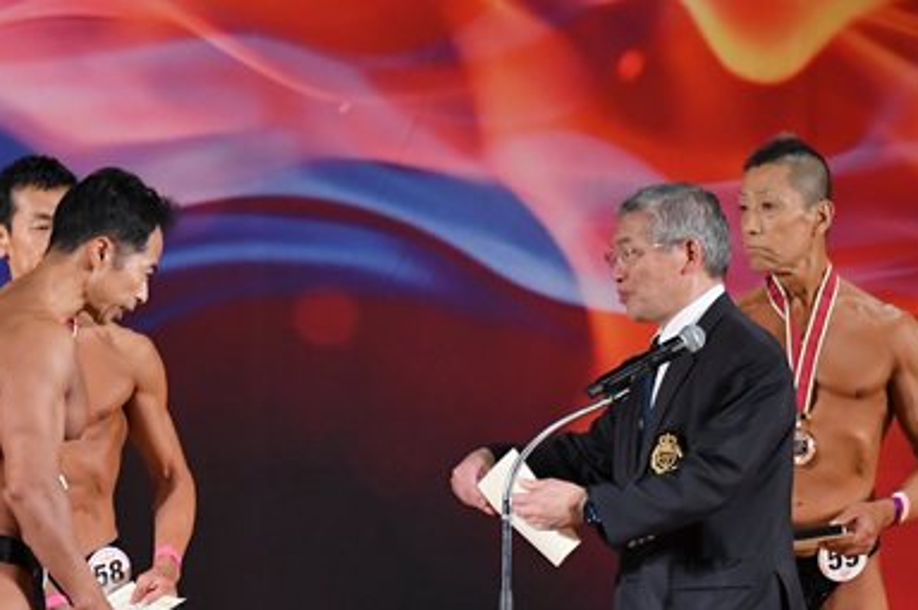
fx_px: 10391
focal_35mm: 408
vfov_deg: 3.4
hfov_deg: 5.1
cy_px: 579
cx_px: 329
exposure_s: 1/400
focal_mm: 135
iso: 3200
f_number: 5.6
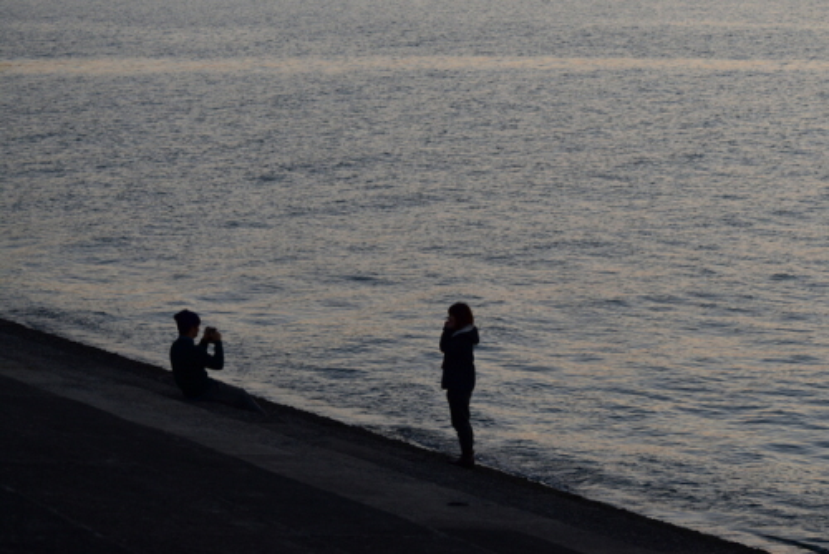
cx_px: 414
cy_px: 277
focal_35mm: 105
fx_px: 2419
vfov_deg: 13.1
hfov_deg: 19.4
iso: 200
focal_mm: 70
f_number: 5.6
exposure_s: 1/125
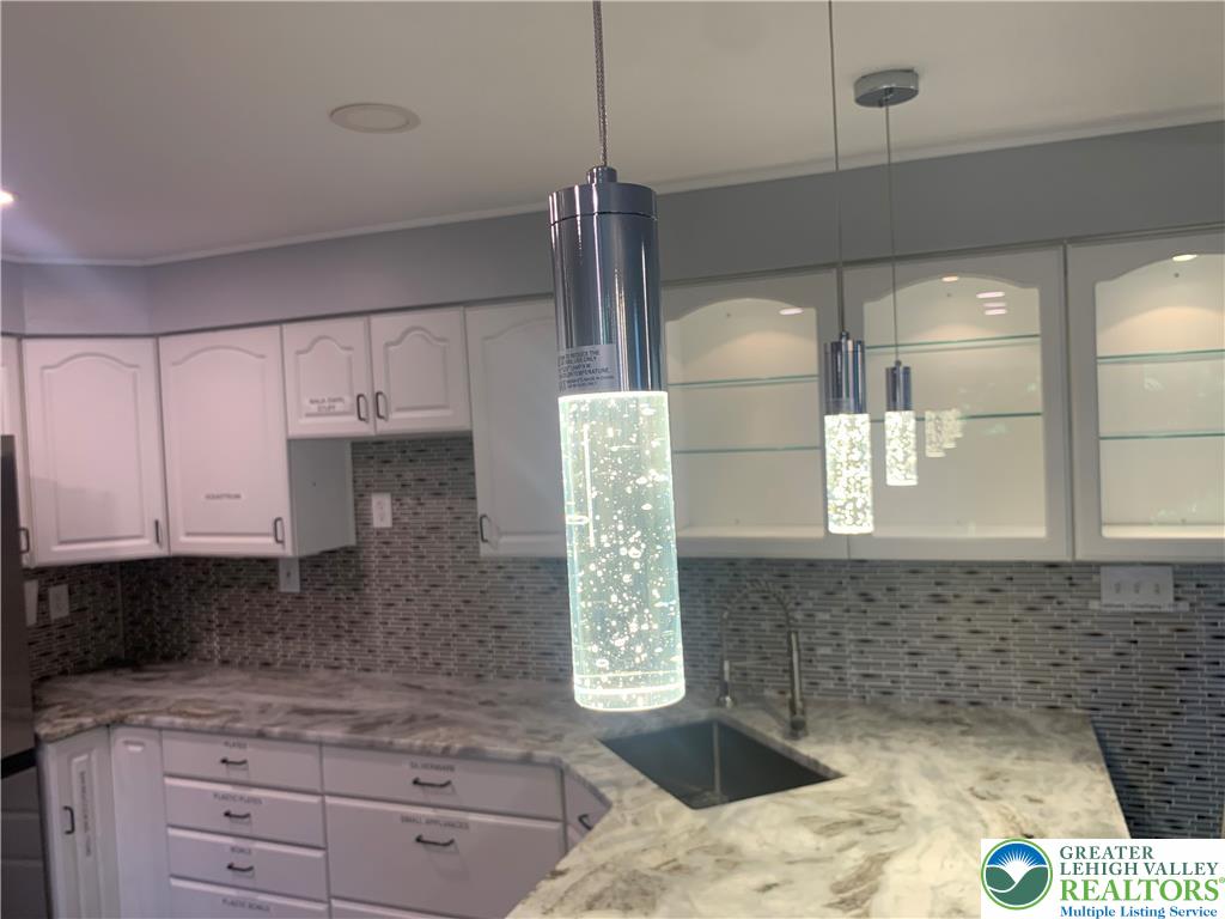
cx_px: 612
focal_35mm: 26
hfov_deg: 67.3
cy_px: 460
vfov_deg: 53.1
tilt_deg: -3.1
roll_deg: +2.5
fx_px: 920
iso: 50
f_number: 1.8
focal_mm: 4.25
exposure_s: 1/60
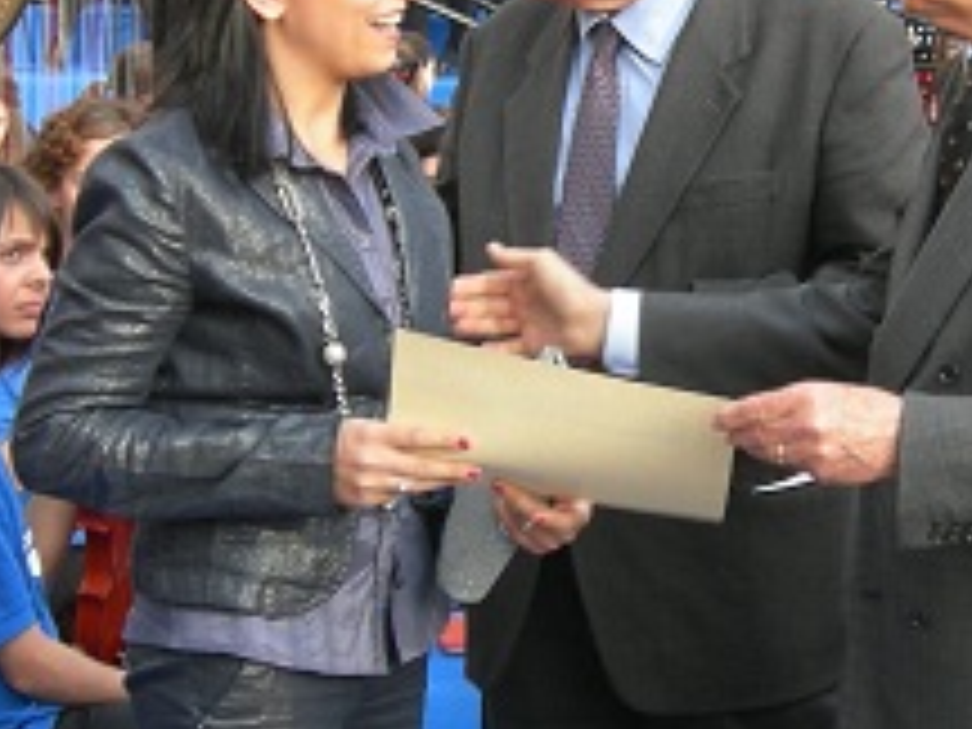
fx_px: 3257
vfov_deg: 12.7
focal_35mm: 116
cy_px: 223
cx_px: 770
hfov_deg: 16.8
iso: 64
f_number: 3.9
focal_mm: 10.4
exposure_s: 1/78
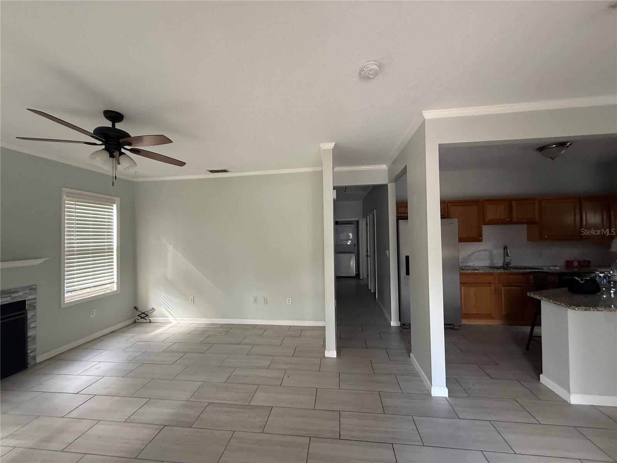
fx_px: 250
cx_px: 308
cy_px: 232
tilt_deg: +2.1
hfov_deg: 102.1
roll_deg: -0.1
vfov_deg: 85.7
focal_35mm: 14
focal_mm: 2.22
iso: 320
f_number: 2.2
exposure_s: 1/99
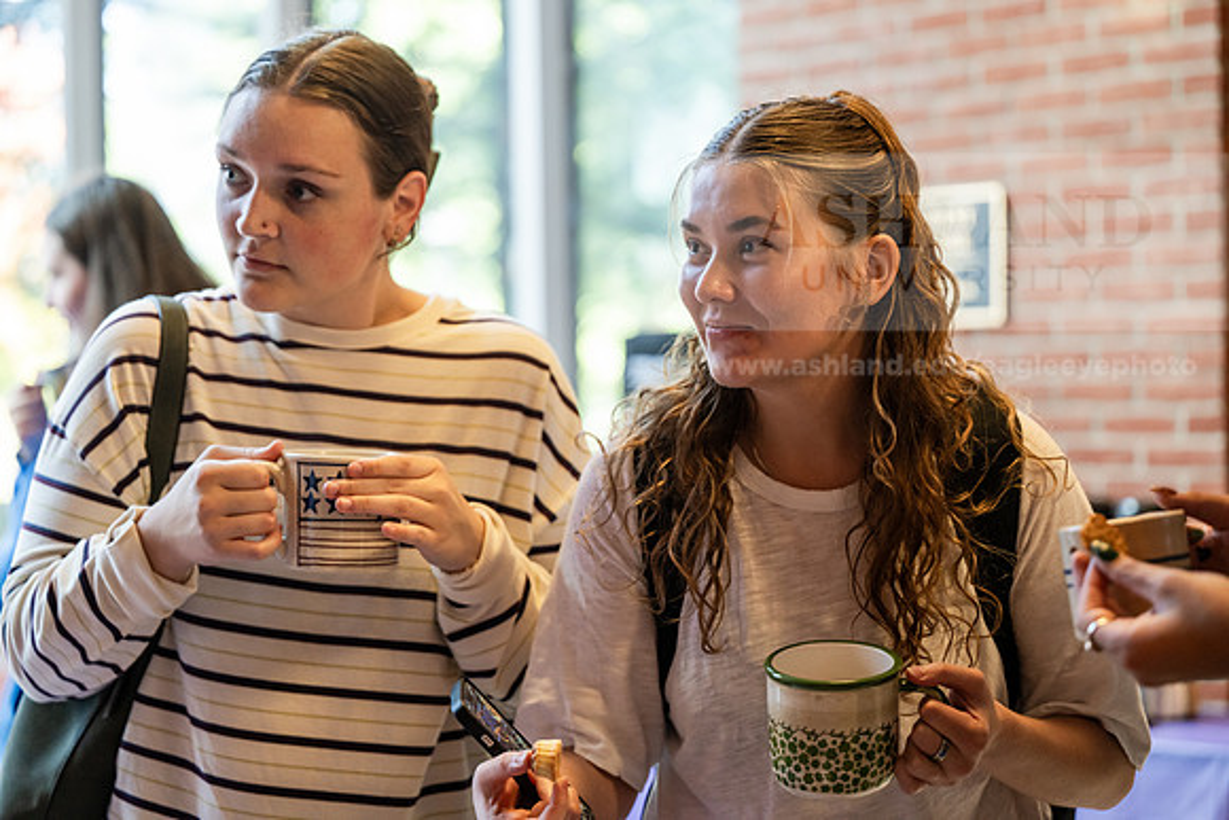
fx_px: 2493
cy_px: 410
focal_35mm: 73
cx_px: 614
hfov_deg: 27.7
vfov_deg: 18.7
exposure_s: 1/200
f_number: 2.8
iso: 1250
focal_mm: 73
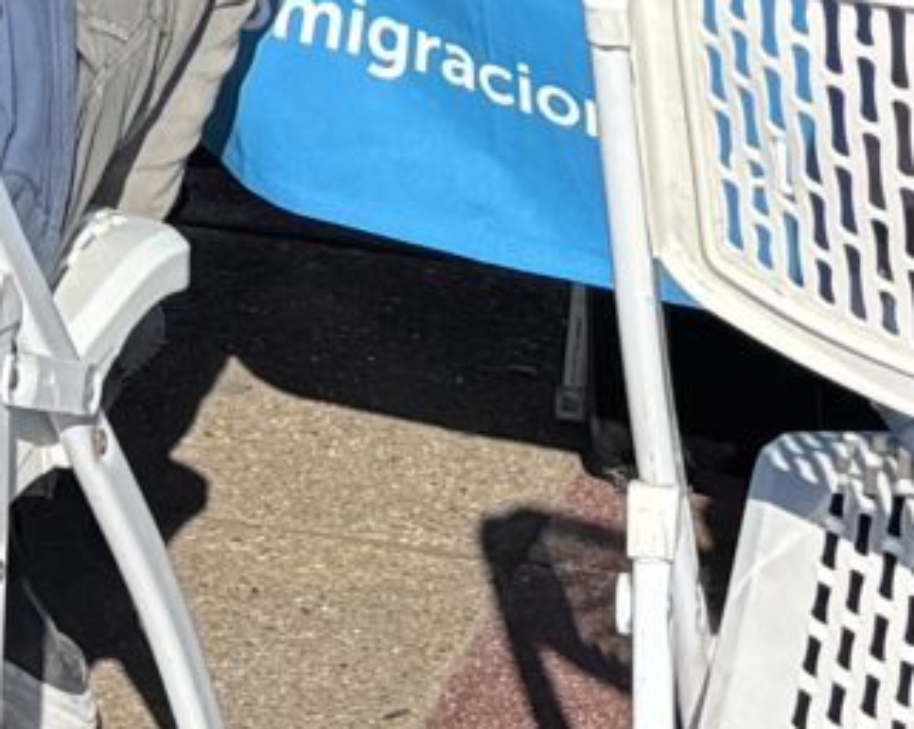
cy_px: -1569
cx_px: 14
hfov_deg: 9.5
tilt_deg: -5.6
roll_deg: +1.7
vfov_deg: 6.8
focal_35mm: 202
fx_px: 5459
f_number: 1.6
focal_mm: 5.96
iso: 50
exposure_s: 1/3205
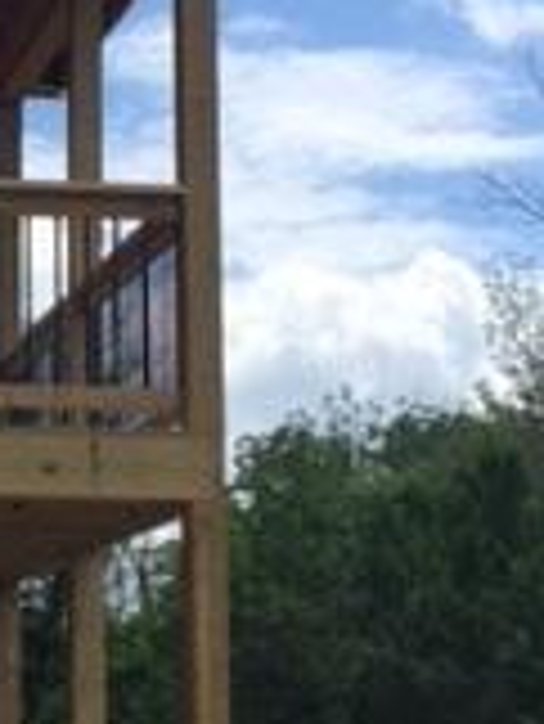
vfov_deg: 17.1
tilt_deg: +12.6
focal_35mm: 115
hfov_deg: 12.3
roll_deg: -1.6
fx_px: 2406
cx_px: -274
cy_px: 324
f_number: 2.2
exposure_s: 1/2475
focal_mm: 4.15
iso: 32
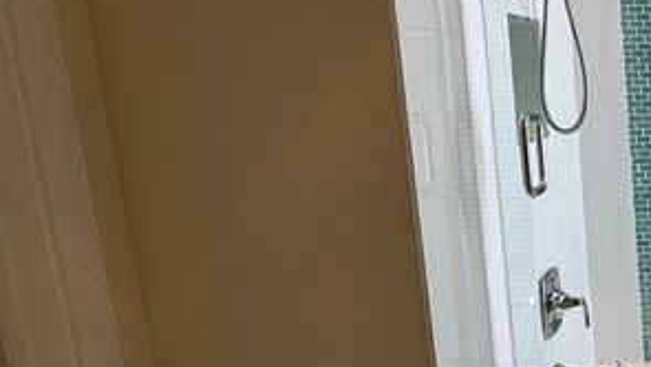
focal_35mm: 53
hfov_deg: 29.8
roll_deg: +0.7
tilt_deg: -11.0
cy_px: 252
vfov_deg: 22.5
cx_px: 883
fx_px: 915
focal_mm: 2.22
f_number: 2.2
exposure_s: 1/120
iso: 100
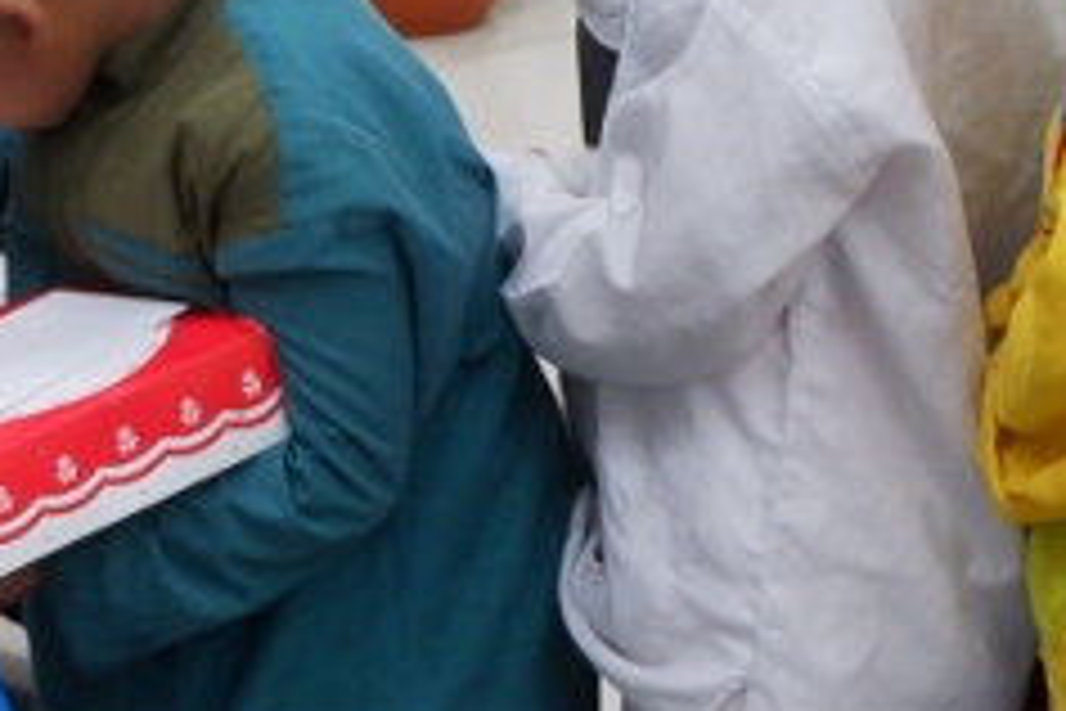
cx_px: 27
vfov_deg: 11.0
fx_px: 3671
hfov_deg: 16.2
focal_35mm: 124
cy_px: 61
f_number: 3.5
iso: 1600
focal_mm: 15
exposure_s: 1/45
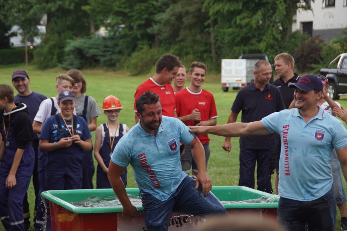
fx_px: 1590
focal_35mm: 165
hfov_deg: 12.5
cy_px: 116
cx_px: 174
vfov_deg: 8.3
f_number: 5.6
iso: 250
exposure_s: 1/200
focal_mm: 110
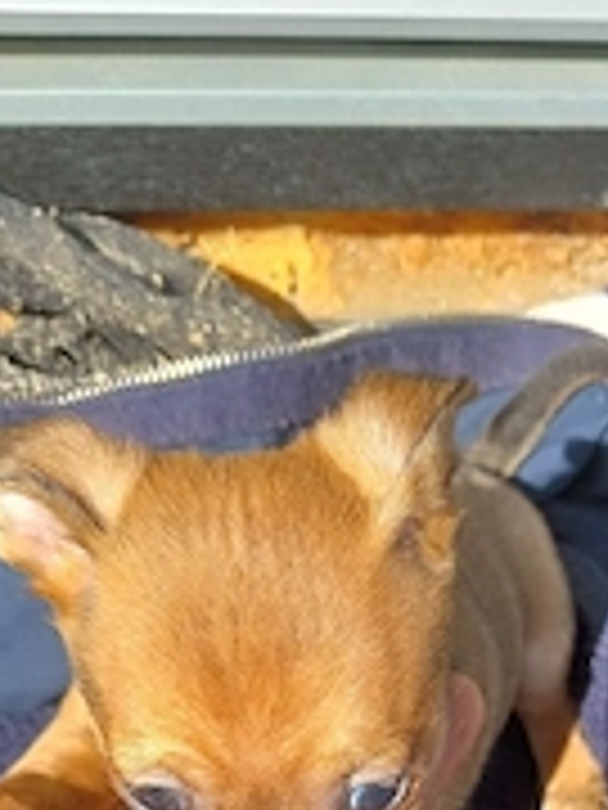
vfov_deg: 29.0
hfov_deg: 24.2
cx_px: 446
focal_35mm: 60
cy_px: 896
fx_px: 1405
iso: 20
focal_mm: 4
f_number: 1.8
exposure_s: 1/270
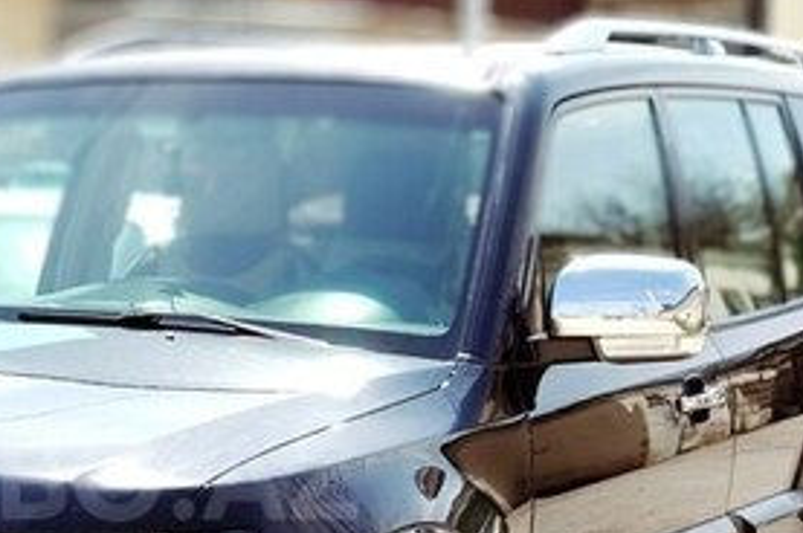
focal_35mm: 129
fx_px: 2874
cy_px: 477
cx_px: 61
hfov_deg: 15.7
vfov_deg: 10.5
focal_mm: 3.81
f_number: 2.6
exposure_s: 1/350
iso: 100
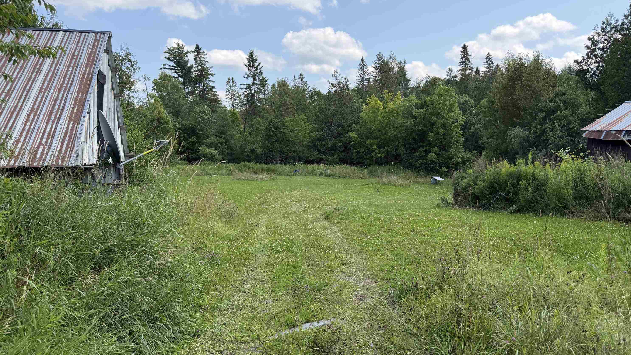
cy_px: 193
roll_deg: +2.0
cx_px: 323
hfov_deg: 69.9
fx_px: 452
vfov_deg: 42.8
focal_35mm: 27
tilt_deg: -4.5
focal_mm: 6.76
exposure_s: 1/2703
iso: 100
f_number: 1.78
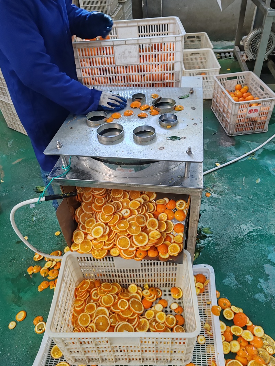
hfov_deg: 51.3
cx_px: 138
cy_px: 183
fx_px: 286
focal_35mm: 27
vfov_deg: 65.3
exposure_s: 1/100
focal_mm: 6.12
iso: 800
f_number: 1.9
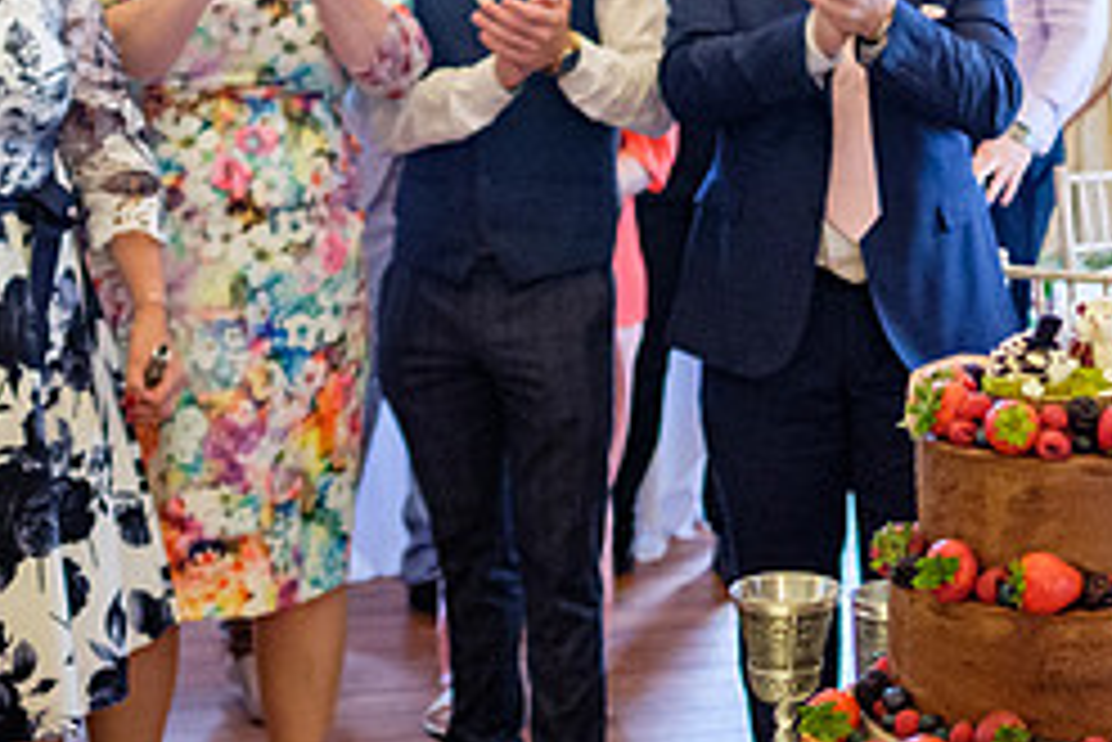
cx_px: 1169
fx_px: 2349
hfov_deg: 25.1
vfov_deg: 17.7
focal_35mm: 76
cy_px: 79
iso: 2000
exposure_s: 1/125
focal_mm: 16
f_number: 1.8
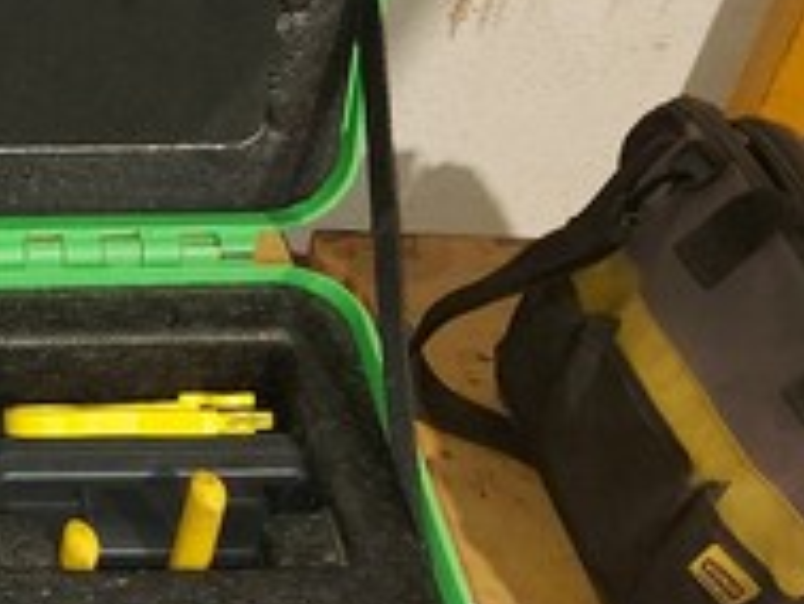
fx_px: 1766
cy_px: 298
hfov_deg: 21.2
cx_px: -434
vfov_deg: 19.4
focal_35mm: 76
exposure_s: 1/30
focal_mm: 5.23
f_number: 1.8
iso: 250
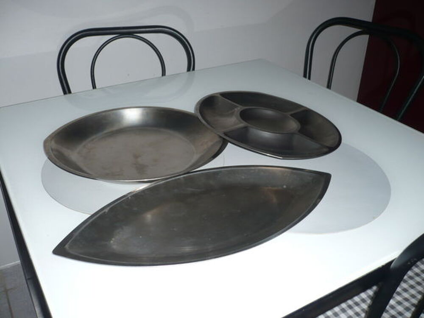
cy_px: 159
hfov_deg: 52.6
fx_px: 429
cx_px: 212
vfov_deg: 40.7
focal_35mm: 35
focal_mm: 5.8
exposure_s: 1/30
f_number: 2.8
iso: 100
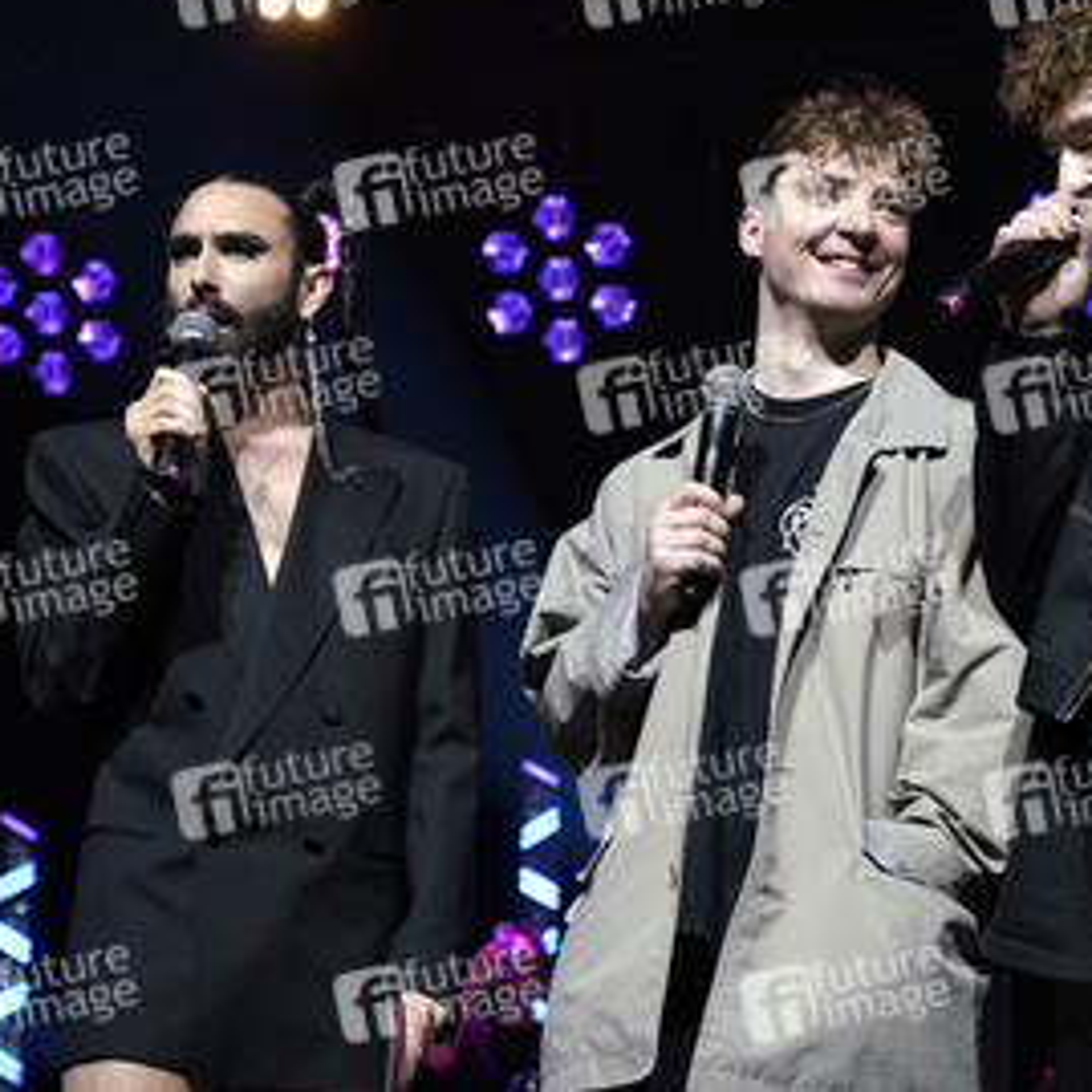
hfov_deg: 19.9
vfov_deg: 19.9
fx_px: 3105
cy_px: 487
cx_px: 737
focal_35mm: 87
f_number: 4.5
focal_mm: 61
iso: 2000
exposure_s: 1/250
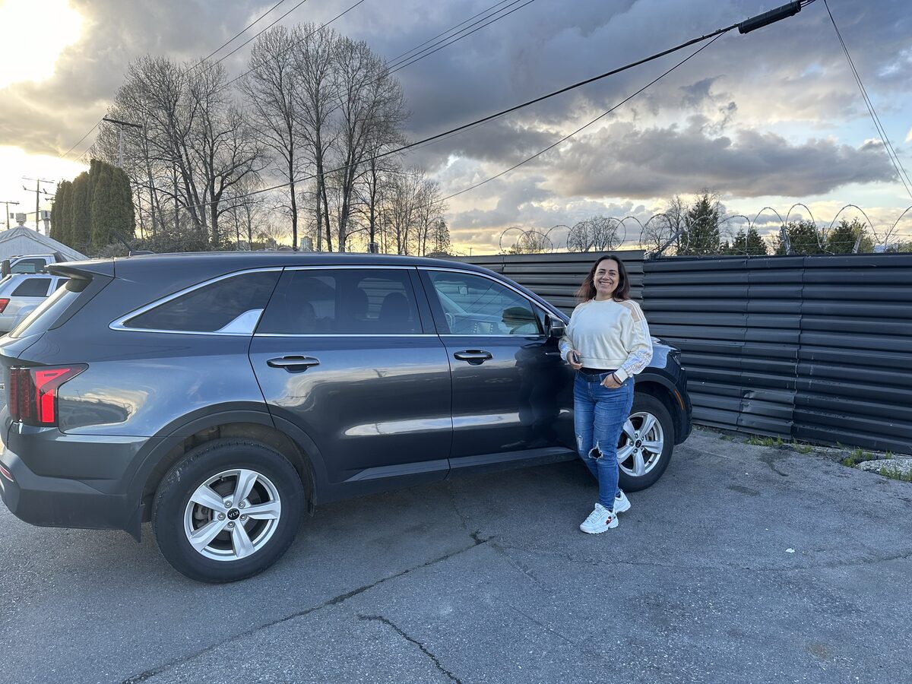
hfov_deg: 71.6
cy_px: 342
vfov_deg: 56.8
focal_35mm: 24
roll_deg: -2.6
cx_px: 456
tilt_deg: -6.1
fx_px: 632
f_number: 1.78
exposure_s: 1/501
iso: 80
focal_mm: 6.86
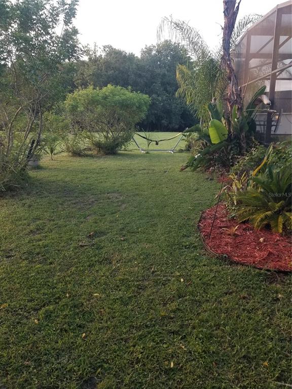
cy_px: 194
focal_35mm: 26
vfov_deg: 67.3
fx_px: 292
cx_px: 146
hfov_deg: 53.1
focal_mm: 4.25
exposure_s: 1/120
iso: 80
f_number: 1.7
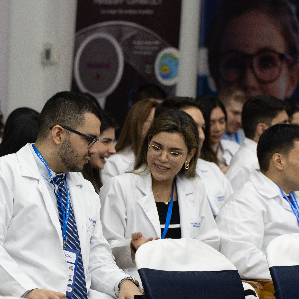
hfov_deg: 9.0
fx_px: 1896
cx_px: 128
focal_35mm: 194
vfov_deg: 9.0
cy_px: 149
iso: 1250
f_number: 4
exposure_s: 1/160
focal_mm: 101
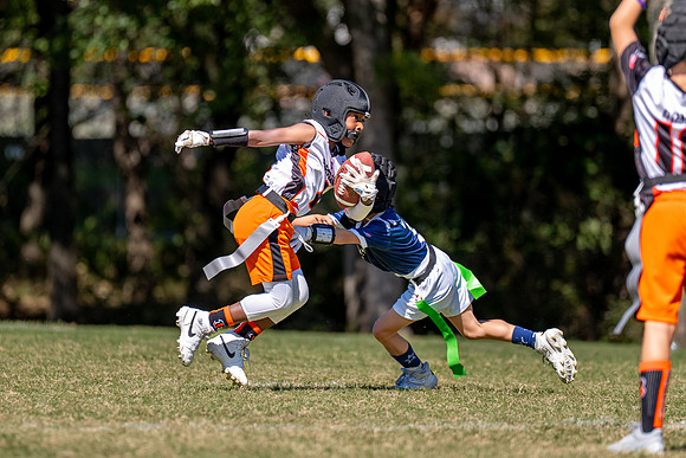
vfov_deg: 3.7
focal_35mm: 373
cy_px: 195
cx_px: 352
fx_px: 7112
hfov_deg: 5.5
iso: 160
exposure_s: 1/2500
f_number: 2.8
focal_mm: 200
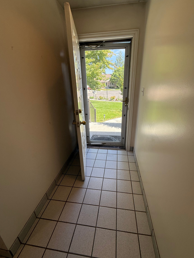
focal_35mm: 15
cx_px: 102
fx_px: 112
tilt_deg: -18.7
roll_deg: +3.3
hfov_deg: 81.7
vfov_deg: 98.1
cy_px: 124
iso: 50
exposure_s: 1/296
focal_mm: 2.22
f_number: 2.2
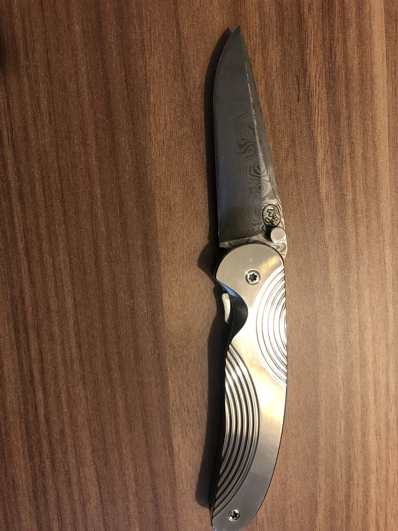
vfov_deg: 63.4
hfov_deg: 49.7
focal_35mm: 28
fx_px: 429
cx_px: 199
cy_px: 266
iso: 100
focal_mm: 4
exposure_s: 1/11
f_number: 1.8
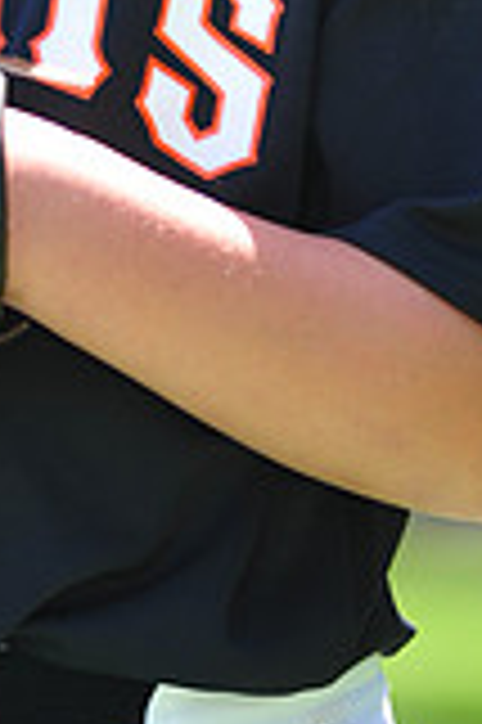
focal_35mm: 721
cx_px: -104
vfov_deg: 2.9
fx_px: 14510
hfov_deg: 1.9
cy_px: -504
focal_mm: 200
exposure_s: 1/320
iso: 200
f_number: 4.5
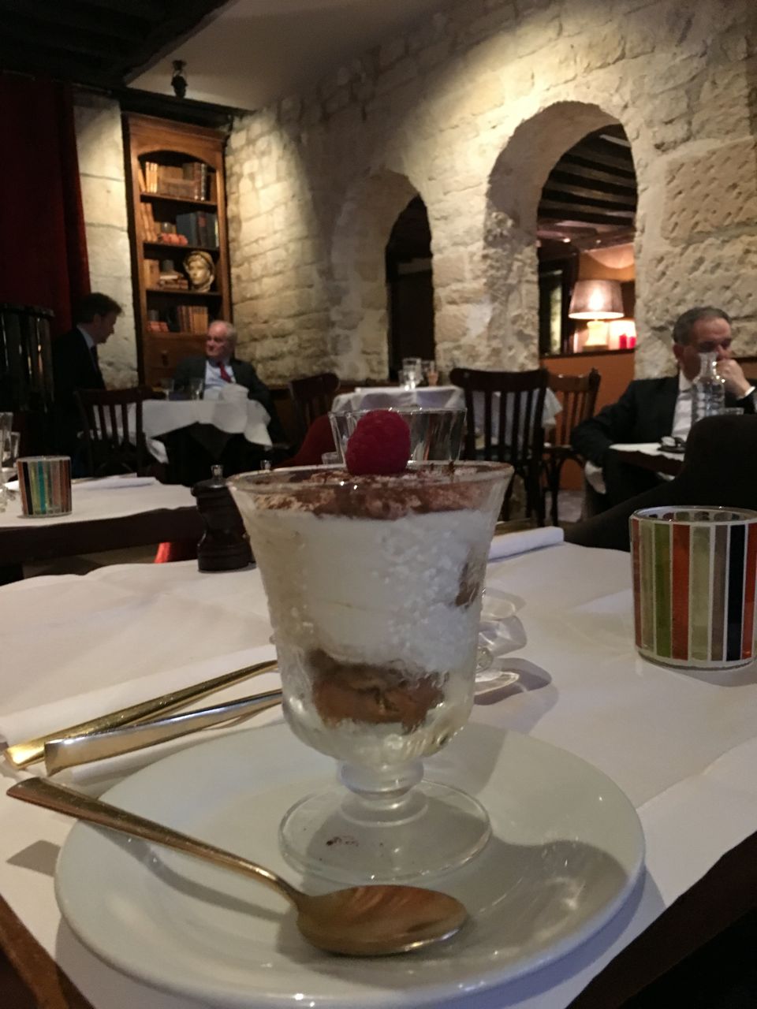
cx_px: 378
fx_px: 846
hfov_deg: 48.2
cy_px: 504
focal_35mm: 29
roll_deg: +1.2
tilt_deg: -7.4
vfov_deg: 61.7
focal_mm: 4.15
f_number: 2.2
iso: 500
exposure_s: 1/17
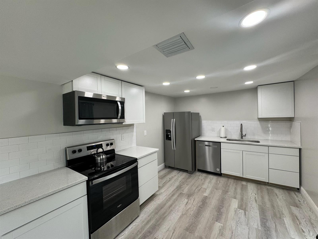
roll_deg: +2.0
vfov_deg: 85.7
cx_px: 159
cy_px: 120
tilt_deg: -1.2
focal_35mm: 14
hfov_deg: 102.1
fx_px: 129
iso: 64
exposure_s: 1/60
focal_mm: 2.22
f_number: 2.2
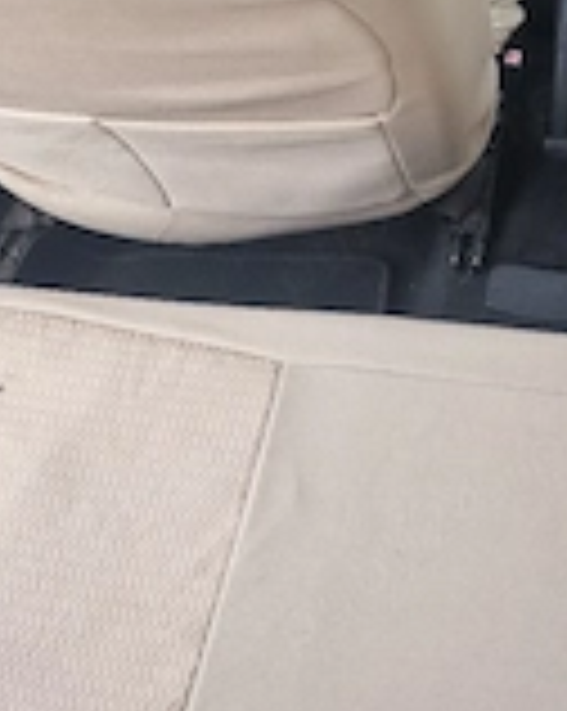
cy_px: -108
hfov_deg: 25.8
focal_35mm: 57
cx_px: 508
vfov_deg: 29.2
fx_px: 1198
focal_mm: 6.4
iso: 50
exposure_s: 1/182
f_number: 1.8
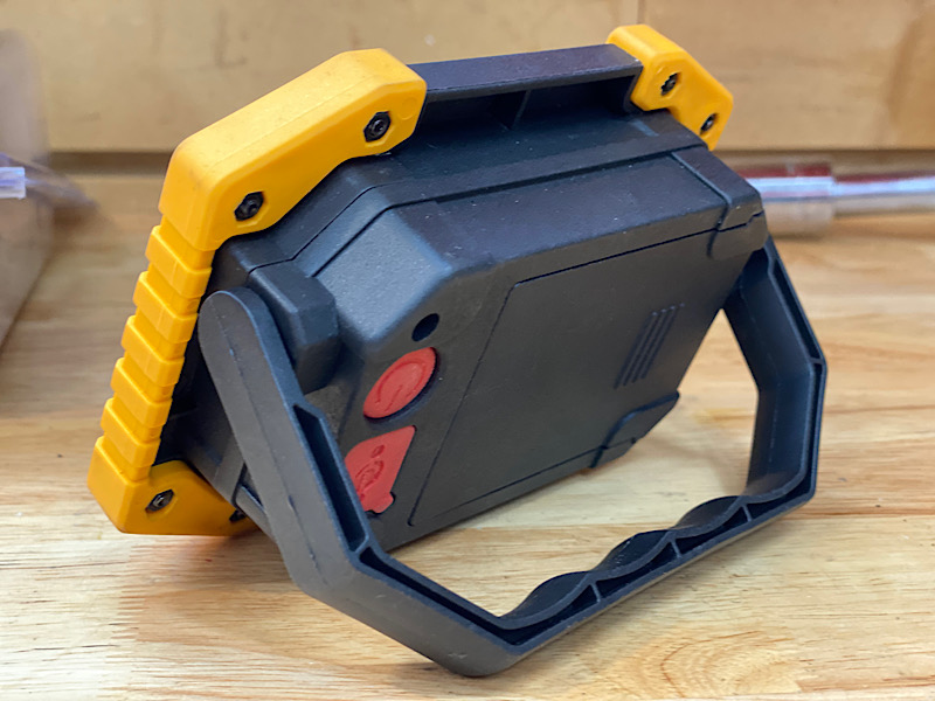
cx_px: 468
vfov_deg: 28.0
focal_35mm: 52
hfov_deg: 36.8
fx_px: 1405
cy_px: 350
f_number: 2
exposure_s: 1/30
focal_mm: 6
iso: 400
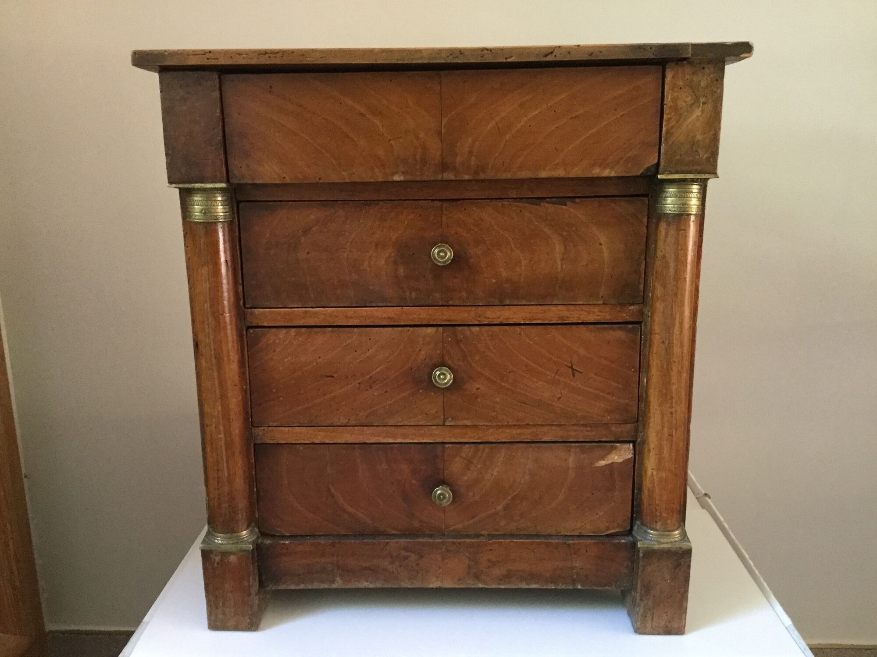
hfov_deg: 58.4
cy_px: 328
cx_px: 438
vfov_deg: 45.4
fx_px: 785
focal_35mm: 31
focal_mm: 3.3
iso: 200
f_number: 2.4
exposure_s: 1/17
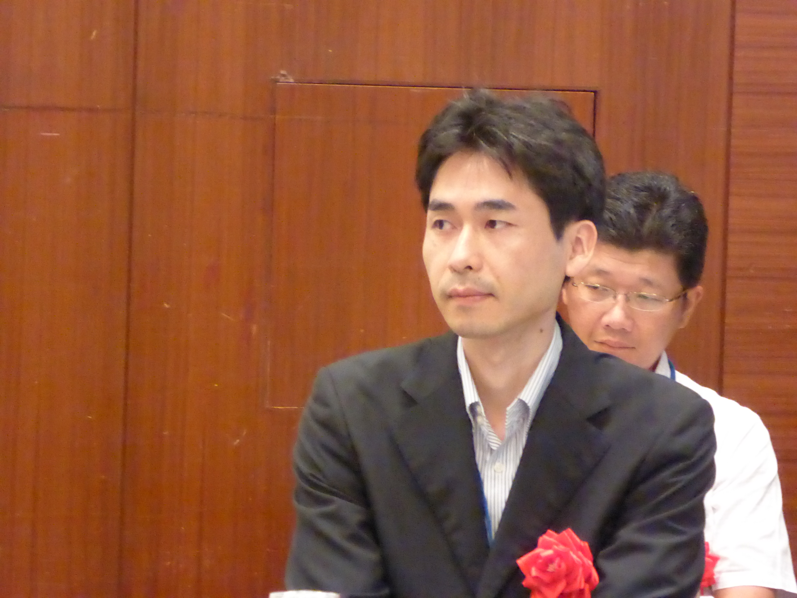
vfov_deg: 5.8
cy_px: 299
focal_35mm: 257
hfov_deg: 7.7
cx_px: 398
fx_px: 5917
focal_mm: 41.4
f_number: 5.6
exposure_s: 1/15
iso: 3200
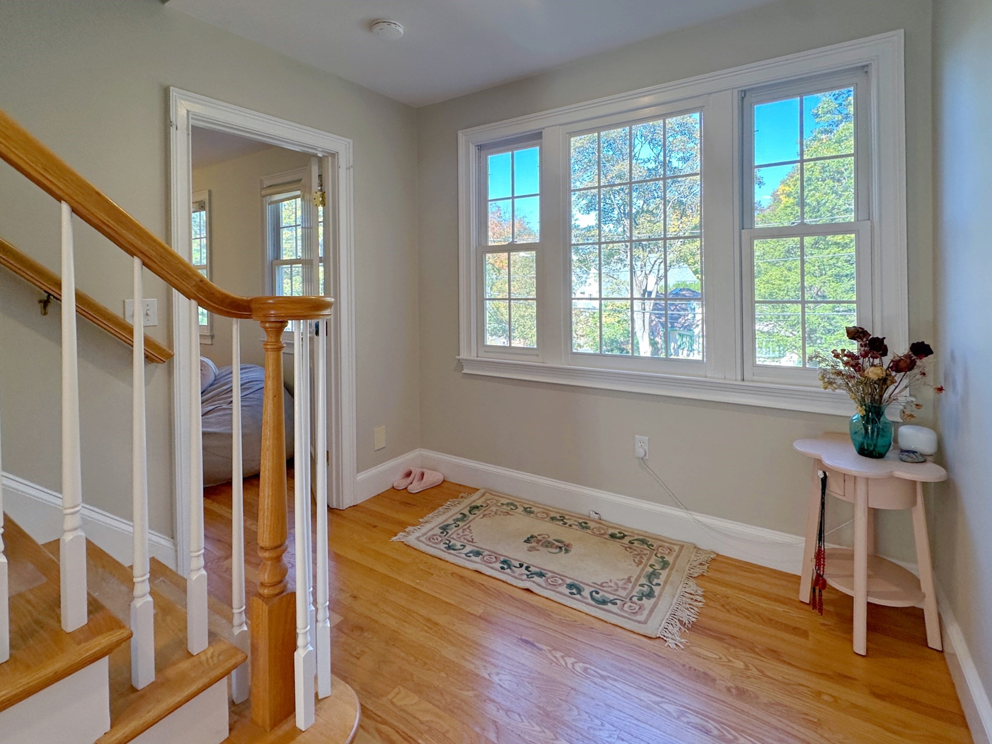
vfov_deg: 85.7
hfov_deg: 102.1
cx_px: 496
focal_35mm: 14
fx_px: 401
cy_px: 372
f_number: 2.2
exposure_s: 1/120
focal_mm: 2.22
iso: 80
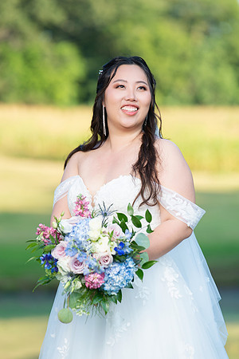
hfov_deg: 6.9
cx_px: 120
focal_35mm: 200
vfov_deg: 10.3
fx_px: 1992
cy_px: 180
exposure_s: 1/200
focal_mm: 200
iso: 160
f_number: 4
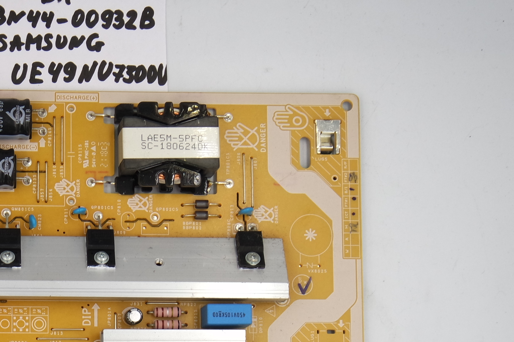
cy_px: 355
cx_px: 42
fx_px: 1256
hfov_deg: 22.5
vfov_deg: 15.2
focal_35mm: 88
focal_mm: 15
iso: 160
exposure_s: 1/100
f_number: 5
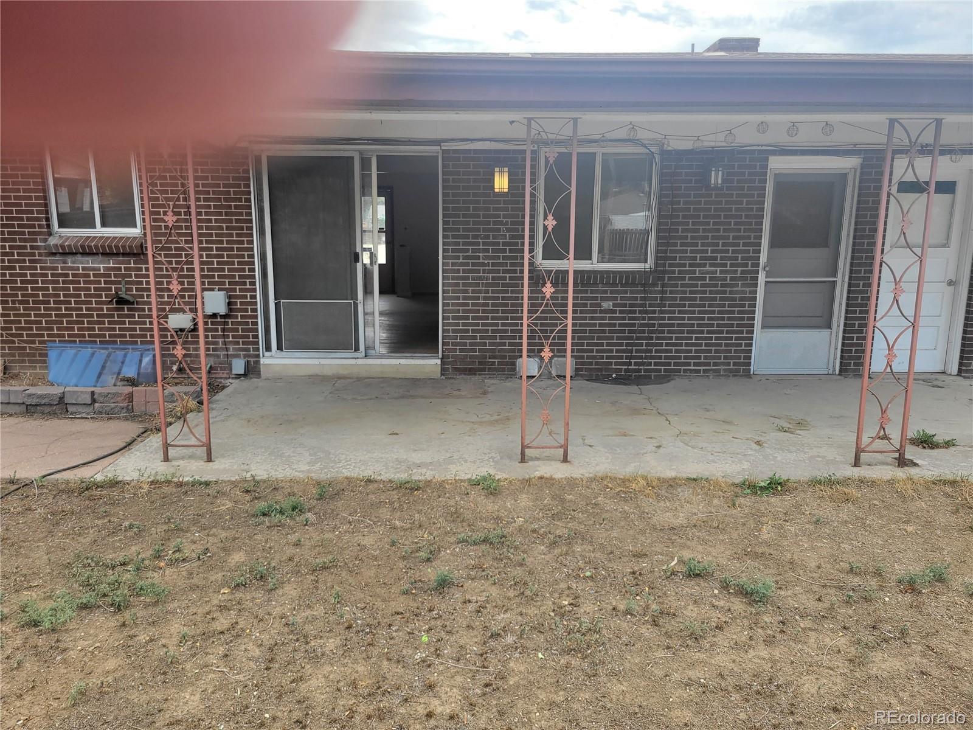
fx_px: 731
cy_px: 365
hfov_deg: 67.3
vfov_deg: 53.1
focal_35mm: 26
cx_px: 486
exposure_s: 1/453
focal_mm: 5.4
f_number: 1.8
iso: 40
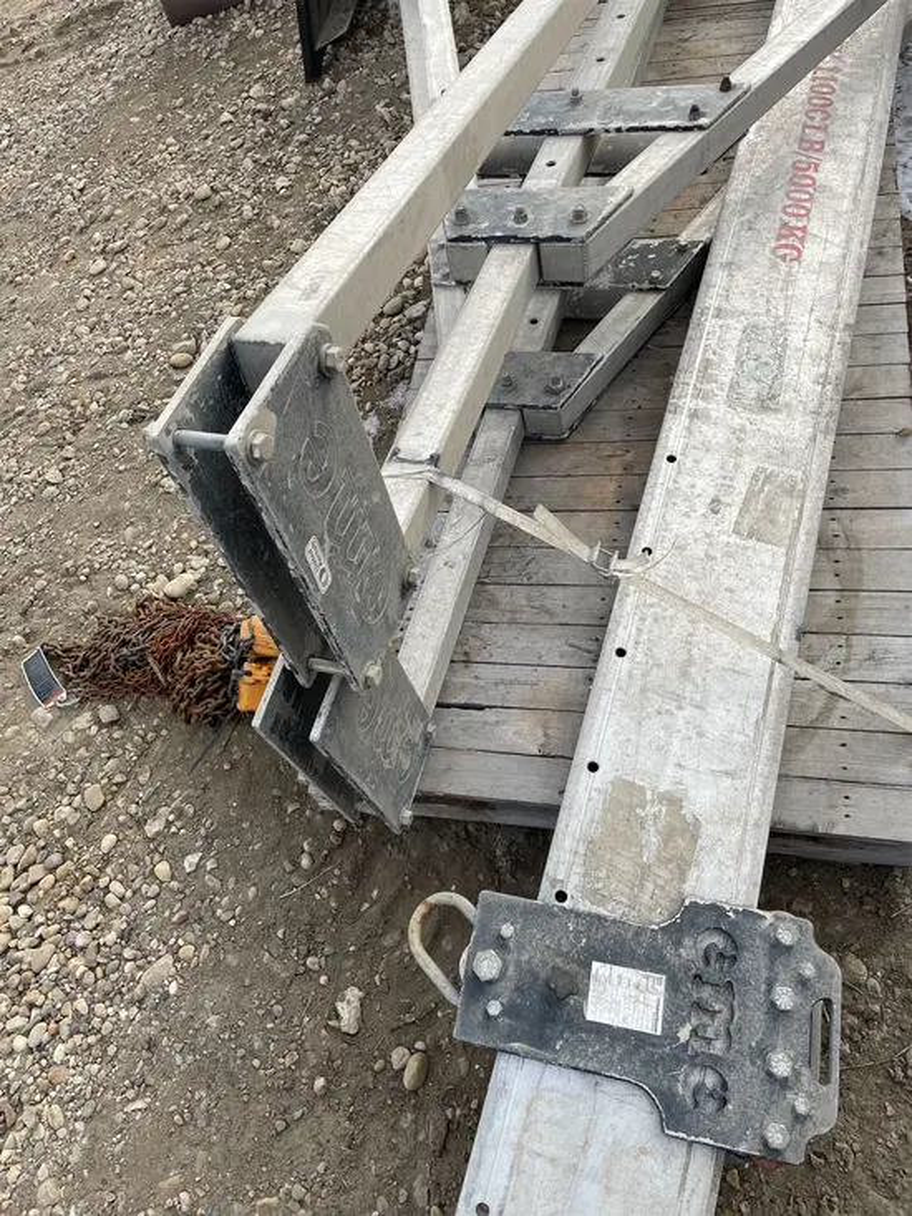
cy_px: 608
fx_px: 913
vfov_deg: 67.3
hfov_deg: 53.1
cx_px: 456
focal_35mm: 26
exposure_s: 1/1435
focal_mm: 4.2
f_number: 1.6
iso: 32
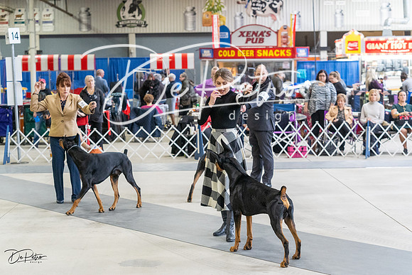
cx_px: 206
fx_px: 904
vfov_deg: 17.3
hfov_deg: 25.7
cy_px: 138
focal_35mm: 79
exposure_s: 1/320
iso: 6400
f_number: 4
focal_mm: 79
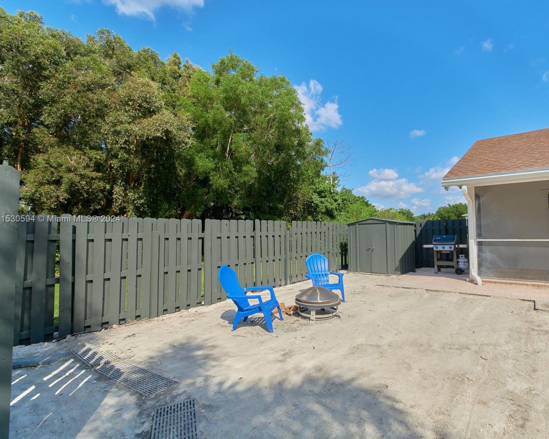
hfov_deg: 88.9
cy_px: 220
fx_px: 276
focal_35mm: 17
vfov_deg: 77.0
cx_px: 319
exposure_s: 1/200
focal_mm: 10
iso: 640
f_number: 11
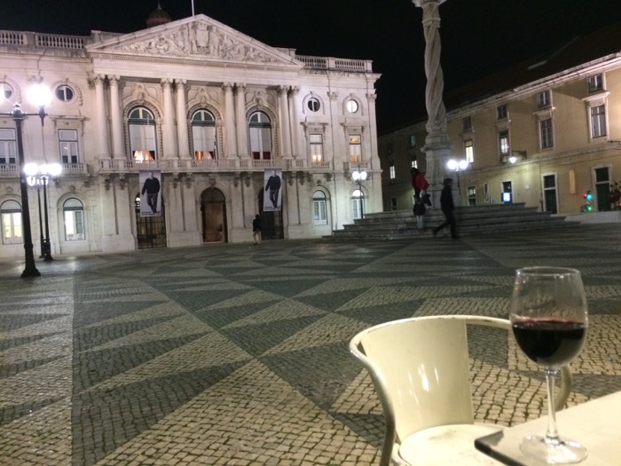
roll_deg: +5.1
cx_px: 310
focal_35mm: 29
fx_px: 520
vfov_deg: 48.2
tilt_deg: -1.5
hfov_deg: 61.7
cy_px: 233
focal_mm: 4.15
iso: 250
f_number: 2.2
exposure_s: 1/17
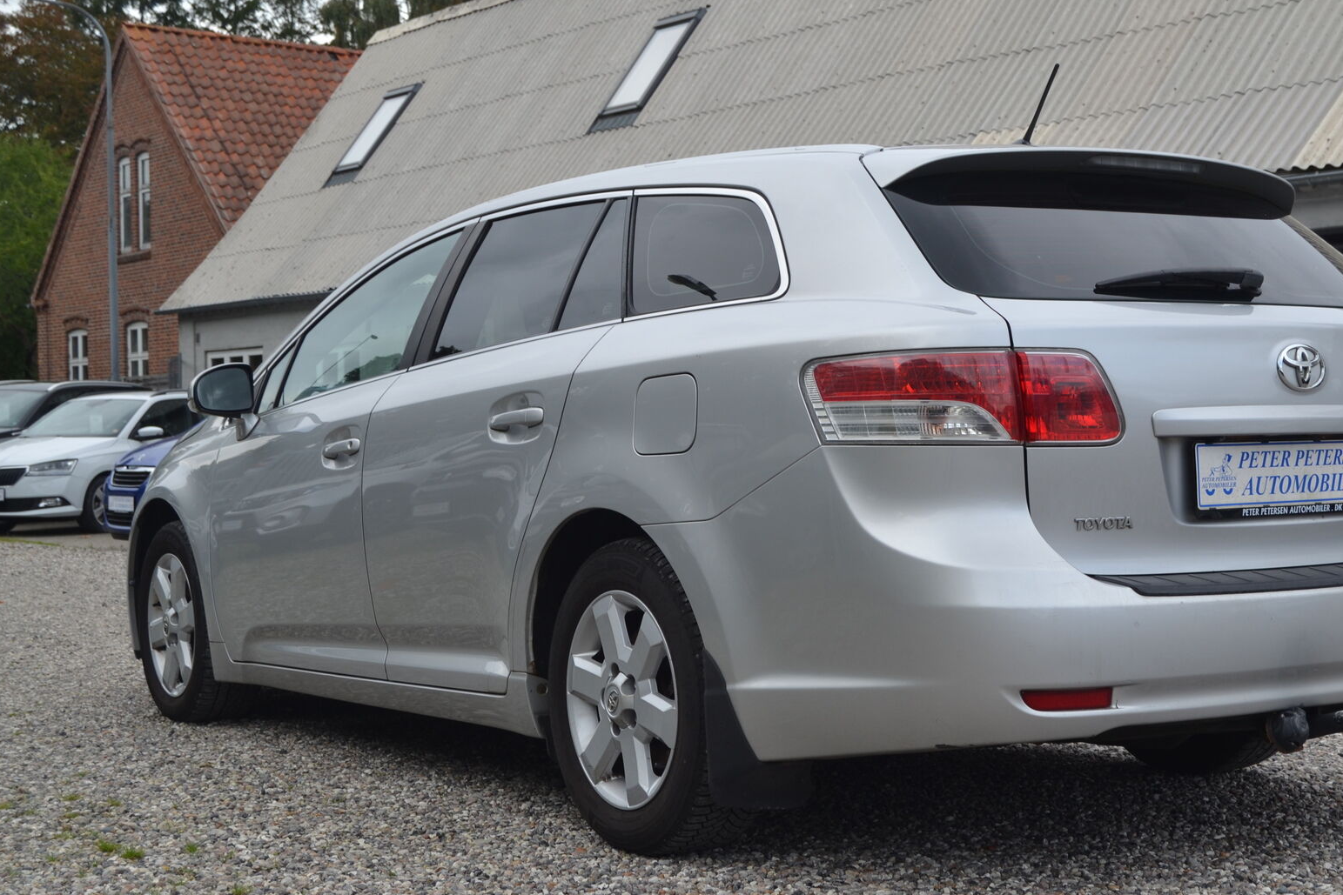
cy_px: 505
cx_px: 803
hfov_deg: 35.5
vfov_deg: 24.2
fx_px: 2089
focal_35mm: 56
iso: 100
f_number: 6.3
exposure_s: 1/160
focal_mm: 30
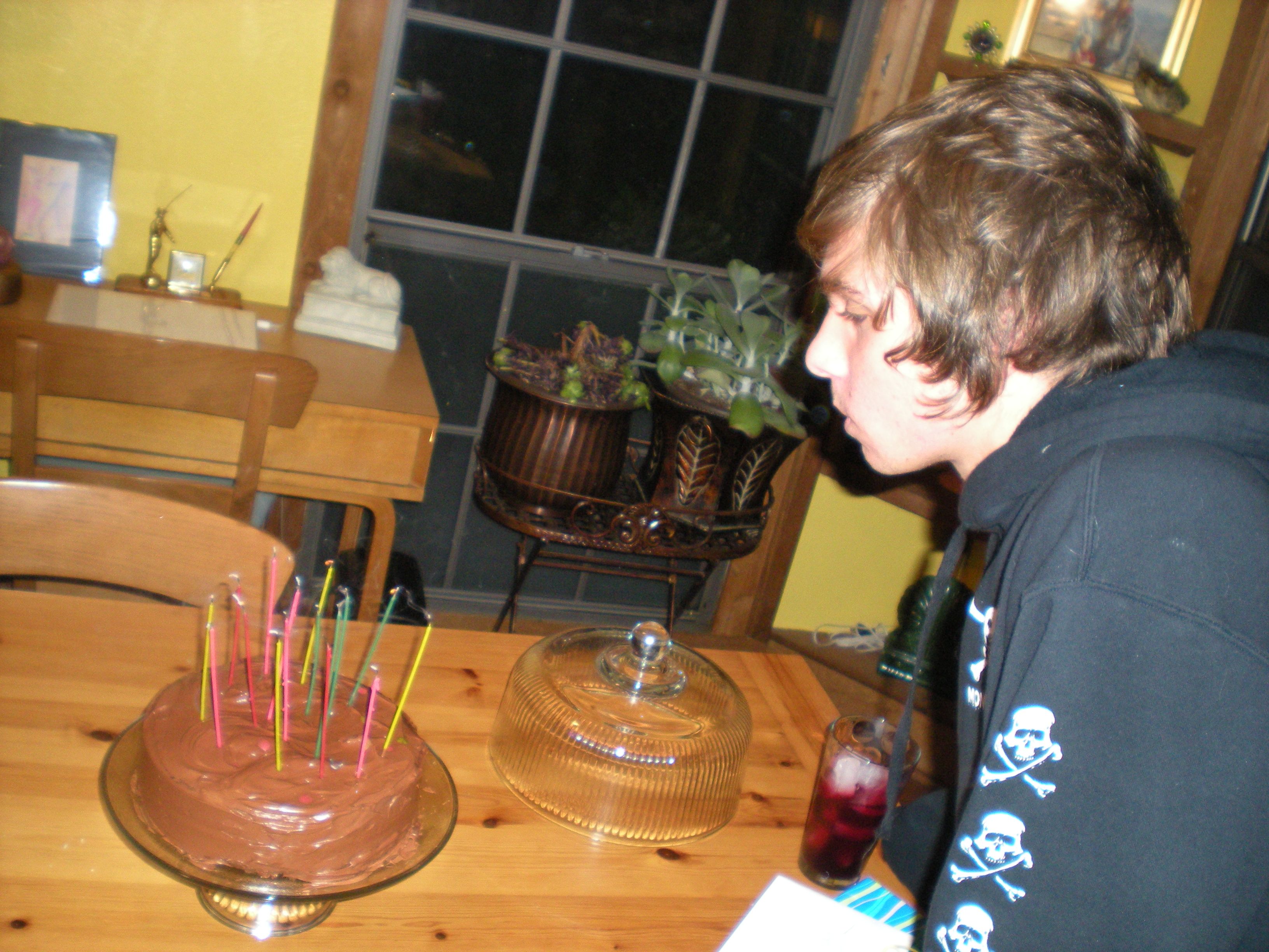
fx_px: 1393
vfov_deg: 37.7
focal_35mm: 38
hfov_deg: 49.0
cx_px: 634
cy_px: 476
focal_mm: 6.3
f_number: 3.1
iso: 247
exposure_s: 1/60
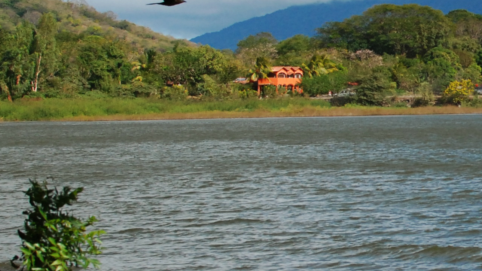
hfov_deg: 12.8
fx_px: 2116
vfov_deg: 7.3
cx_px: 528
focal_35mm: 166
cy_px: 112
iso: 500
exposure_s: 1/2500
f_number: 5.6
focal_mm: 35
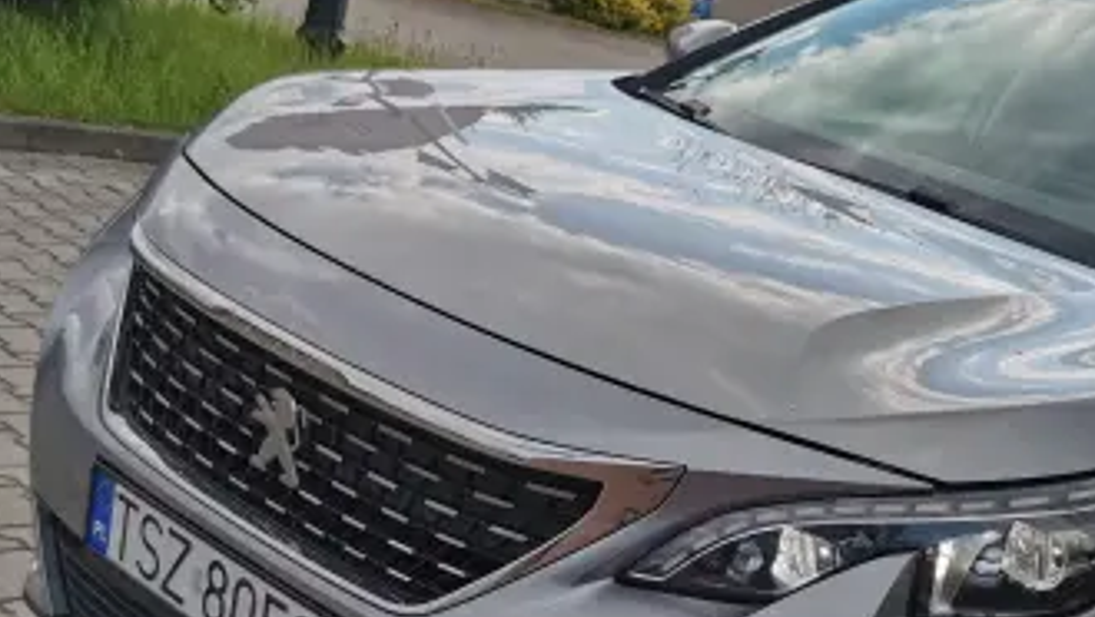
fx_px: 1656
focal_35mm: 57
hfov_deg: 35.2
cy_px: 561
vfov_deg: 20.7
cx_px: 903
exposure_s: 1/1996
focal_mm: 5.56
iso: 50
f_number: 1.6
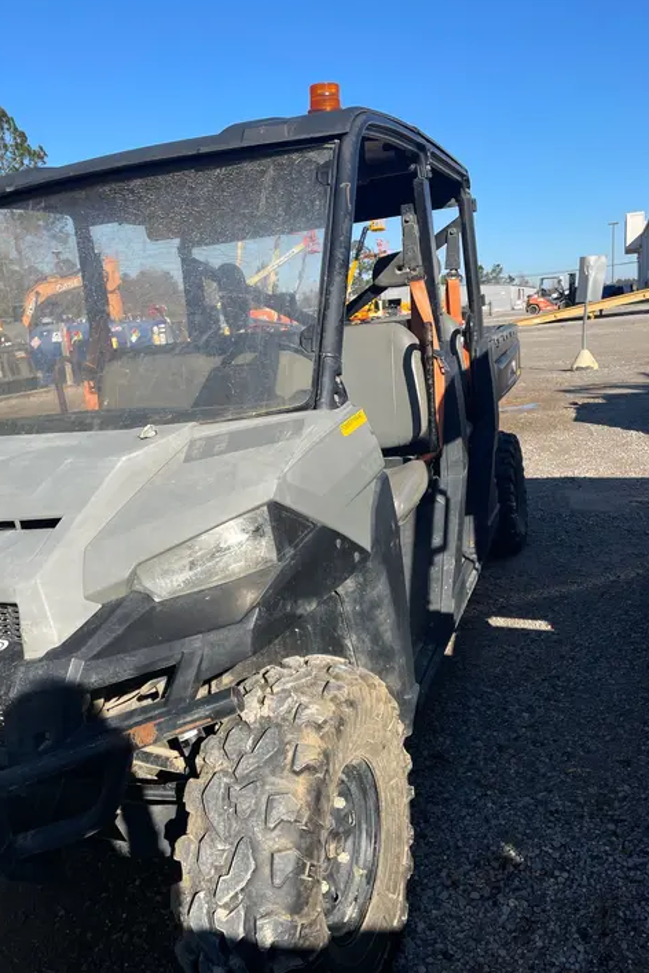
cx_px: 316
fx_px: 757
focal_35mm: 28
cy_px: 489
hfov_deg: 46.4
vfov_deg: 65.5
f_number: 1.6
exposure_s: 1/3861
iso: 50
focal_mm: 4.2
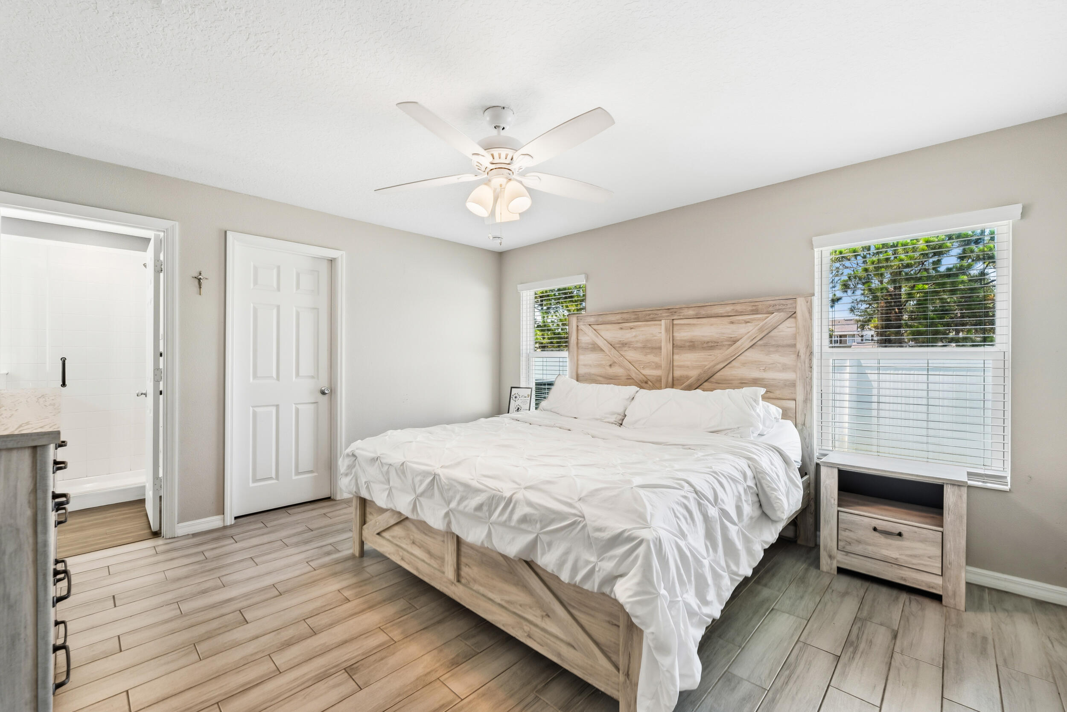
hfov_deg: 104.3
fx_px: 415
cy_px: 356
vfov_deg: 81.2
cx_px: 534
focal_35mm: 14
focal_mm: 14
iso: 250
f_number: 9
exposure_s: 1/2.5
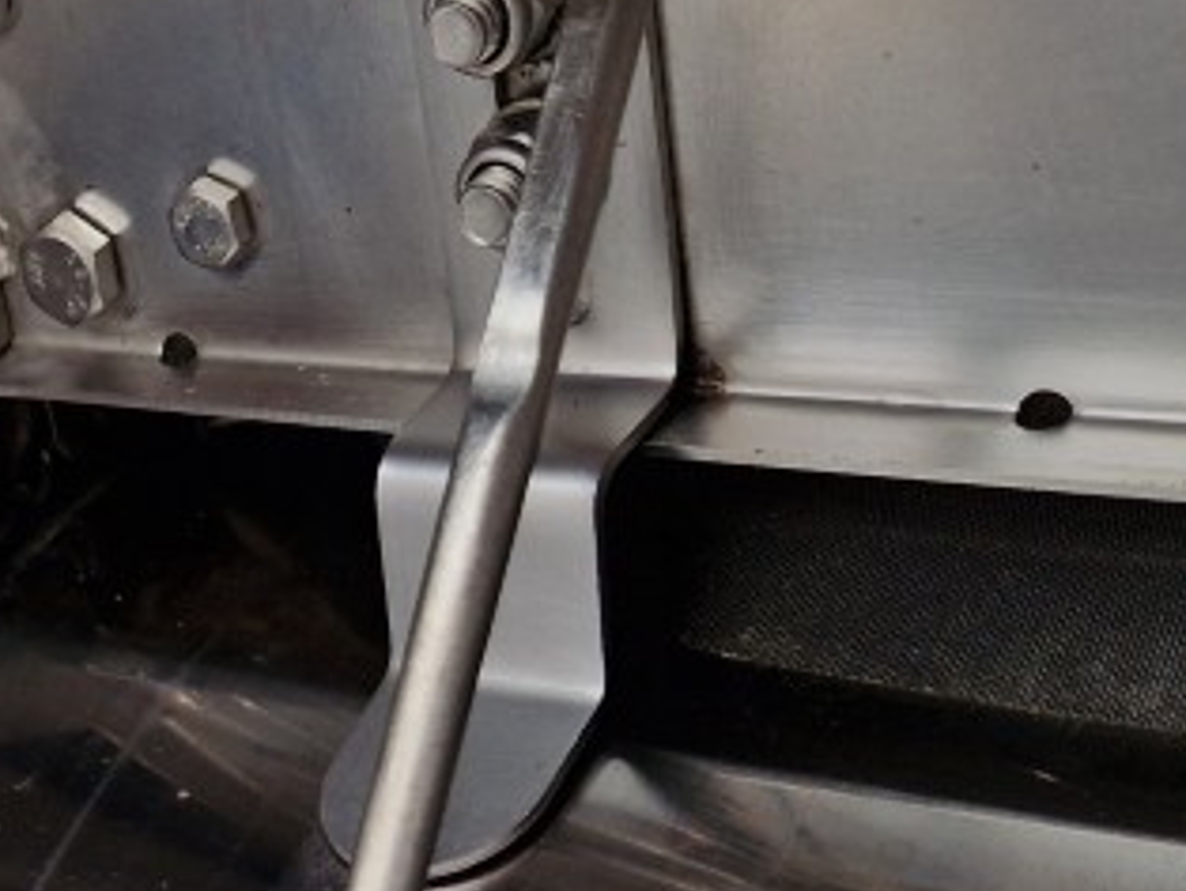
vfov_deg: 17.6
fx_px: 2572
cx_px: -94
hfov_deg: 24.4
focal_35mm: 75
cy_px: 1355
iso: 50
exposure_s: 1/253
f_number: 1.8
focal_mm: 5.4
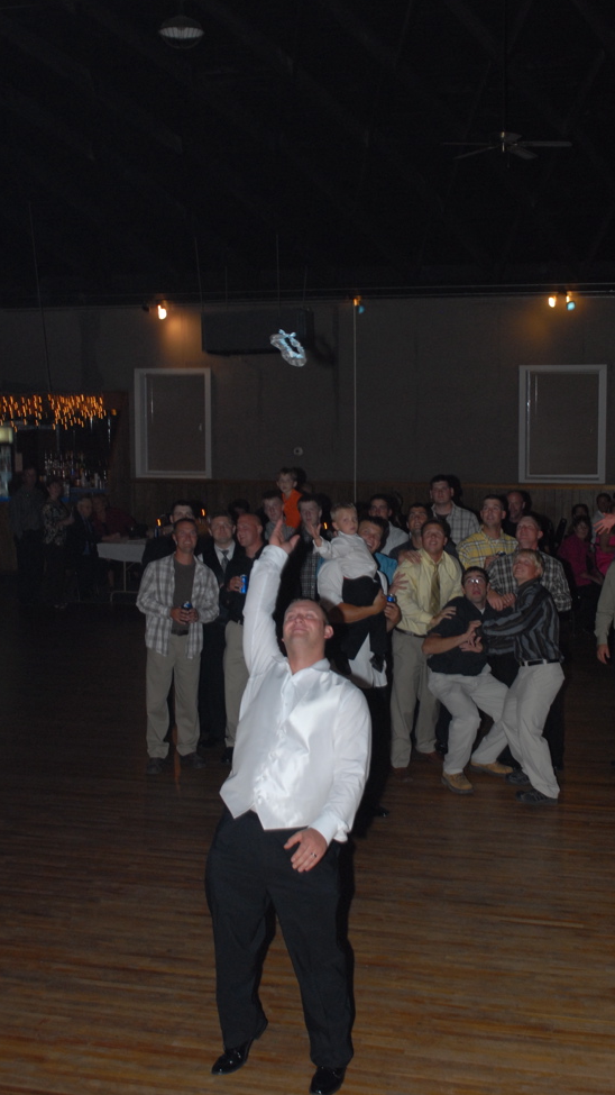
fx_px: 1263
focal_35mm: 44
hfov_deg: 27.3
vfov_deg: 46.8
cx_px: 370
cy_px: 535
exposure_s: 1/60
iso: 400
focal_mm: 27
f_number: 5.6
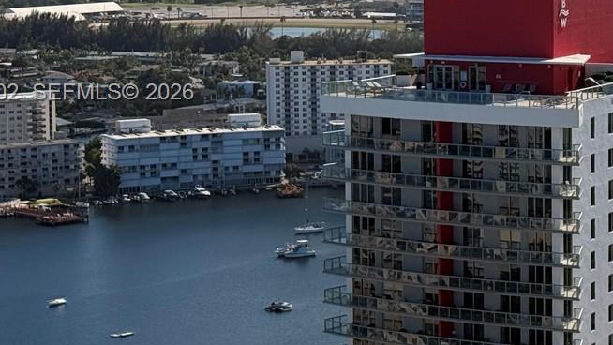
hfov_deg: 16.3
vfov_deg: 9.5
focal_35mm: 128
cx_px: 652
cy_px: 94
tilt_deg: -5.0
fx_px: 2081
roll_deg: -0.1
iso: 80
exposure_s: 1/11364
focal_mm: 6.76
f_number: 1.78
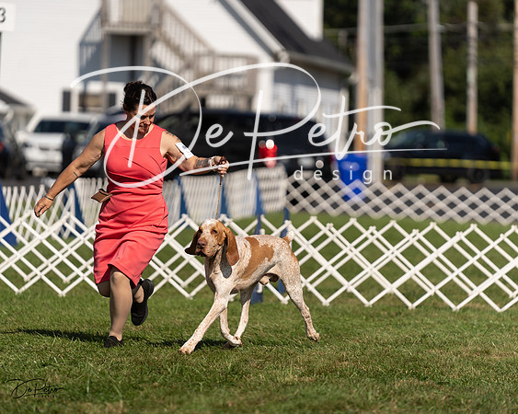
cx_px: 259
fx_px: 3452
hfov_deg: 8.6
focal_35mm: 225
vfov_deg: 6.9
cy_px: 207
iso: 100
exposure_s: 1/2500
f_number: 3.2
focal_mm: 200
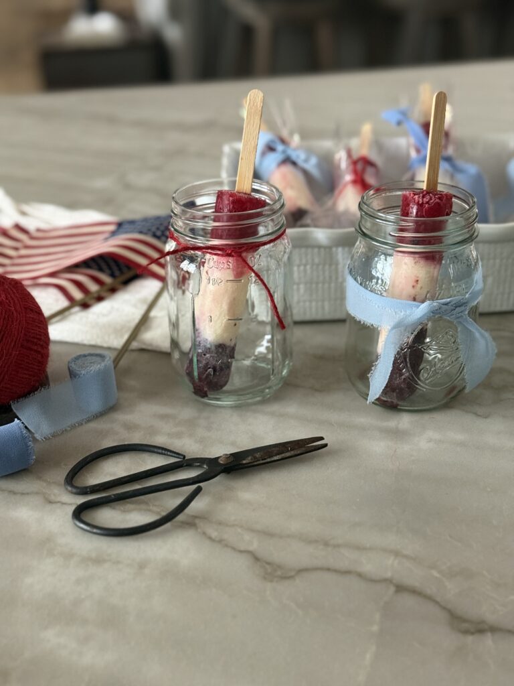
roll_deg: +1.0
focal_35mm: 48
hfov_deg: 30.3
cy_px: 343
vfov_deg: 39.7
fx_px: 950
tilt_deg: -27.0
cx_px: 257
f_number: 1.78
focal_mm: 6.76
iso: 500
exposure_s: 1/40
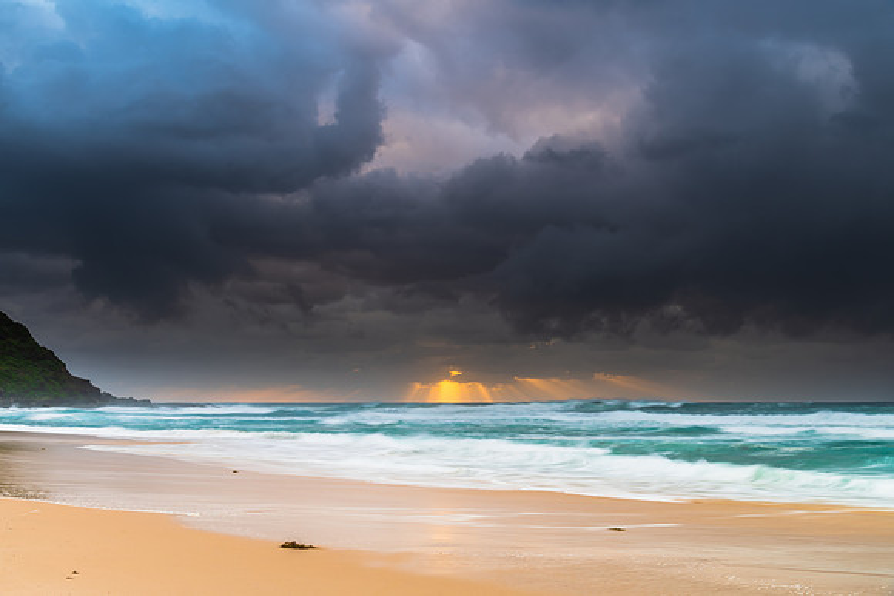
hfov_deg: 50.4
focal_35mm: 38
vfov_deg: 34.9
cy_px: 298
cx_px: 447
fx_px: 950
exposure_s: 1/1.25
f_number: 8
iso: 40
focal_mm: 38
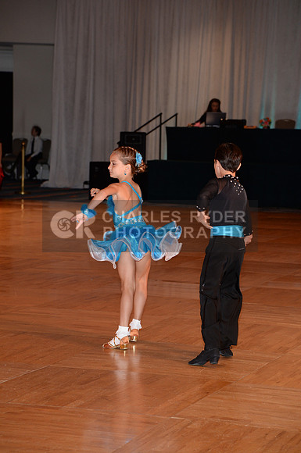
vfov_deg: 17.1
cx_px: 150
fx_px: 1509
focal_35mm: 120
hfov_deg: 11.4
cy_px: 226
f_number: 5.6
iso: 1250
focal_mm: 120
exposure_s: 1/200
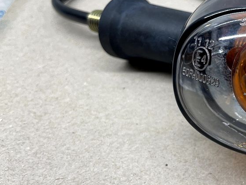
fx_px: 398
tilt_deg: -44.1
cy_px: 89
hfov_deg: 30.9
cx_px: 265
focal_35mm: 56
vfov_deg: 26.1
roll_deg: +0.7
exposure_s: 1/100
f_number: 1.6
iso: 100
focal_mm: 4.2
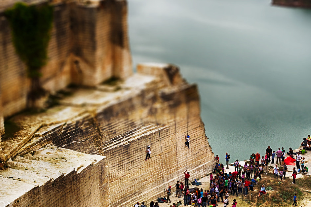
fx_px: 881
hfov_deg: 20.0
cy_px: 76
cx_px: 197
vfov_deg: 13.4
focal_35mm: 102
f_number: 8
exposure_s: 1/100
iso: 100
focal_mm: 40
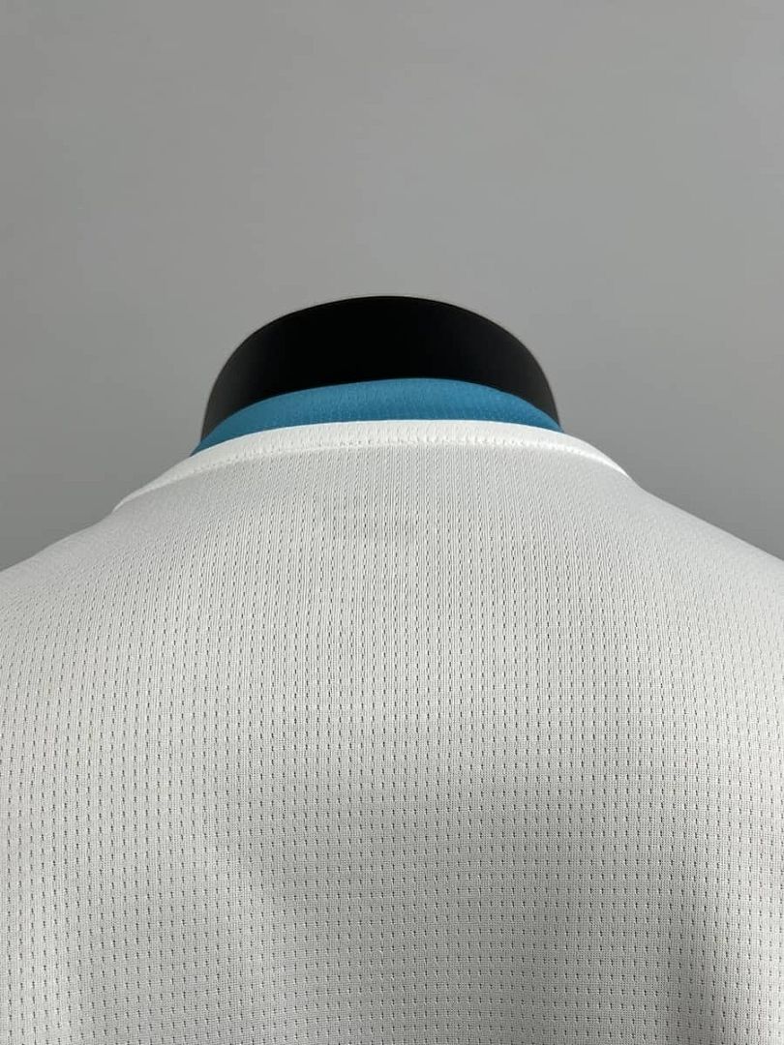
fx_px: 785
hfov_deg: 53.1
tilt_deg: -1.6
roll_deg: +1.4
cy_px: 522
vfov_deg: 67.3
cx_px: 392
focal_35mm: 26
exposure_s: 1/100
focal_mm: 5.7
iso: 64
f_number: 1.5
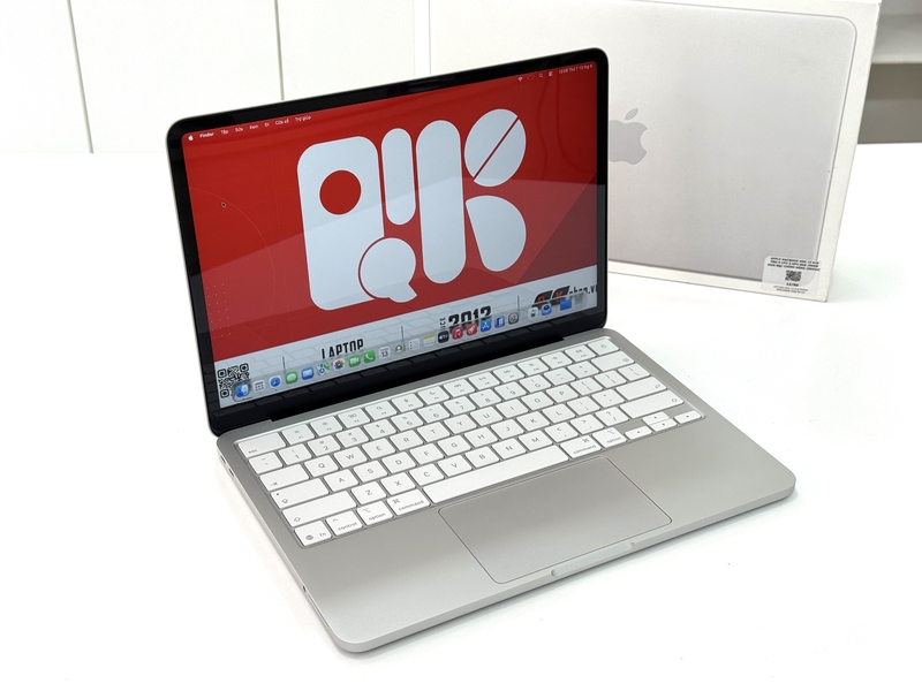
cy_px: 346
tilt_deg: -30.9
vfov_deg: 30.3
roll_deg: +0.6
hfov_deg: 39.7
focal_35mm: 48
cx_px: 461
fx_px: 1278
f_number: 1.78
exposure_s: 1/130
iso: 50
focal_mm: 6.76
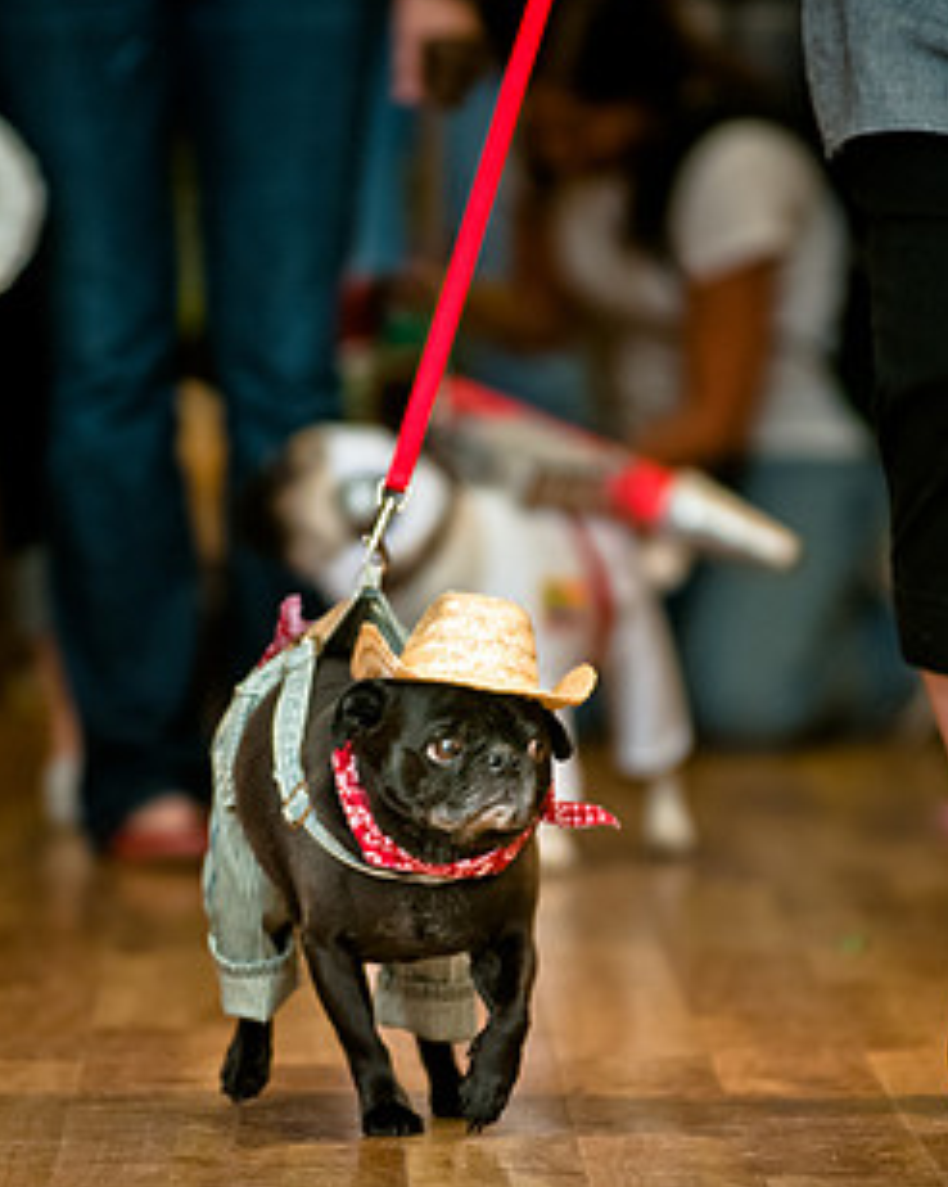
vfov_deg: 4.7
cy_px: 748
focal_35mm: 411
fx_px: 14429
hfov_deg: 3.8
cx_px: 434
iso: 200
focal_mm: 200
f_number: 2.8
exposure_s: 1/200
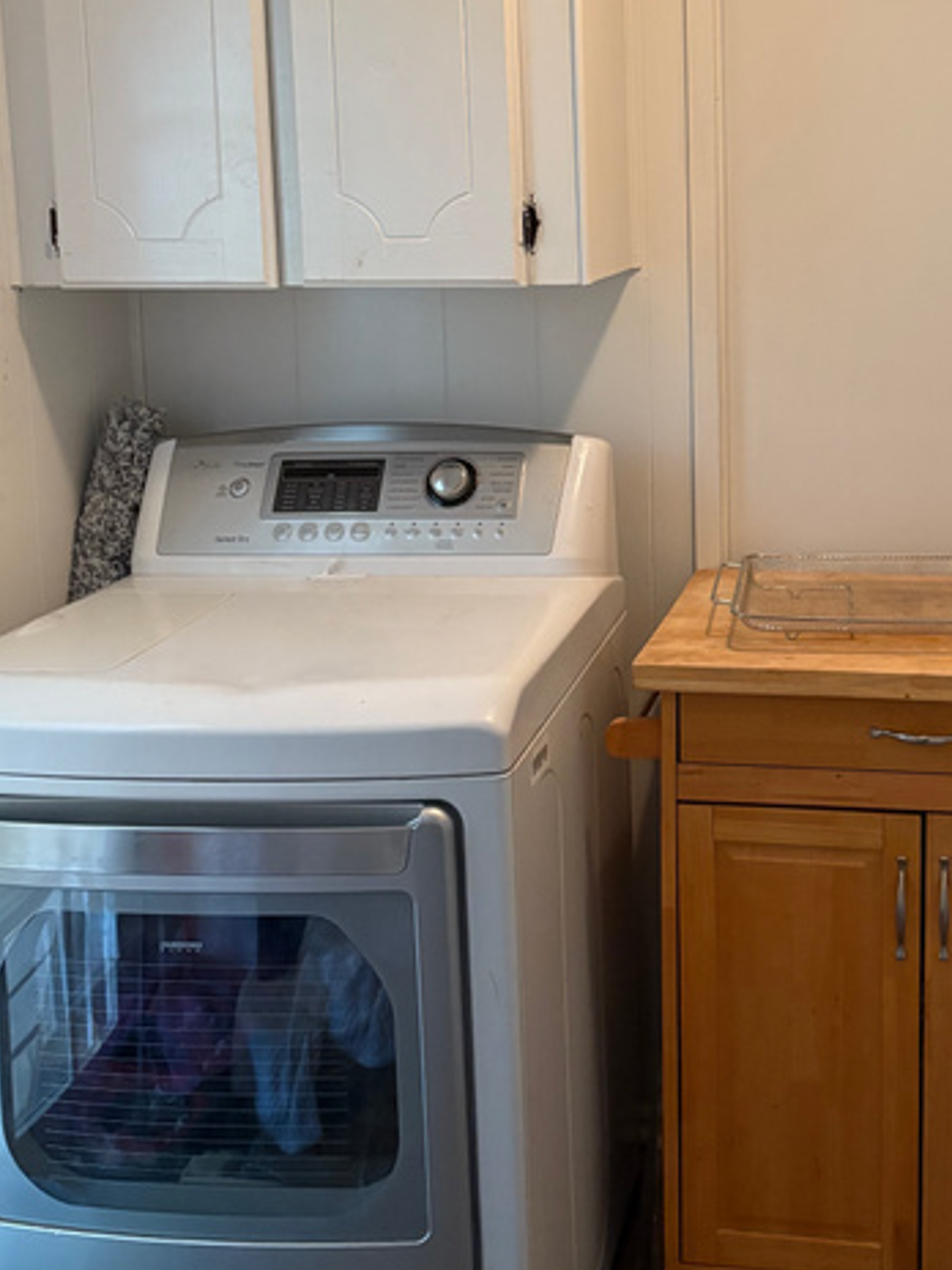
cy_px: 370
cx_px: 763
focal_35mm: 43
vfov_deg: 42.9
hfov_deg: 32.7
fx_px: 1577
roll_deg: +0.4
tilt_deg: -5.1
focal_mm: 5.96
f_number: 1.6
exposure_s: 1/60
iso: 500
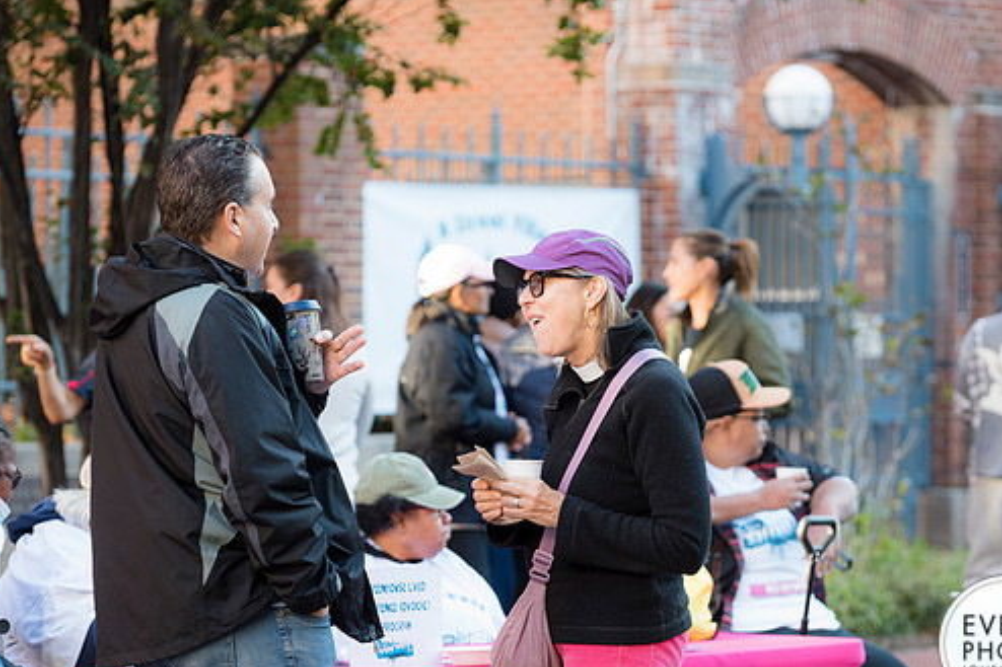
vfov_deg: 9.7
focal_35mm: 141
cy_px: 386
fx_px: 3923
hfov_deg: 14.6
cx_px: 556
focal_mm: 120
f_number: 4
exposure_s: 1/200
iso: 640
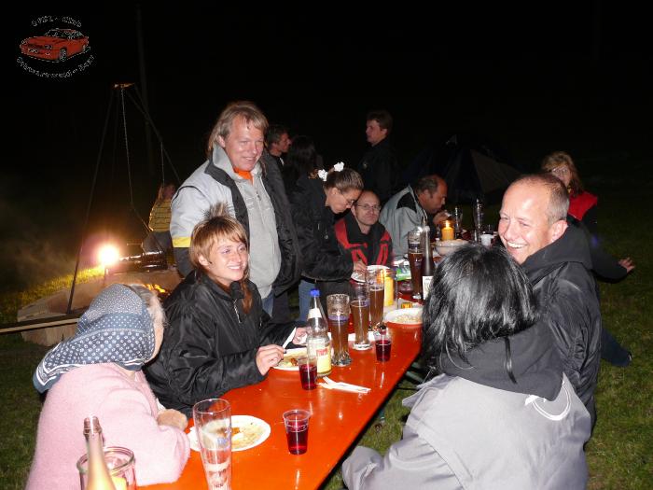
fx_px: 660
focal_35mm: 35
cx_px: 326
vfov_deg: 40.7
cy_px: 245
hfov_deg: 52.6
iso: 160
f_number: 2.8
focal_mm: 7.4
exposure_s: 1/30
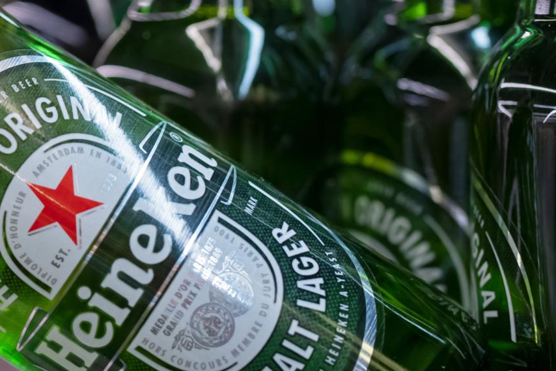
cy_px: 52
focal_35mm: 123
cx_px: -156
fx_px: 1899
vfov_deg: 11.1
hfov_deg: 15.9
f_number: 2.5
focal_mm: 35
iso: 800
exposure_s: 1/400
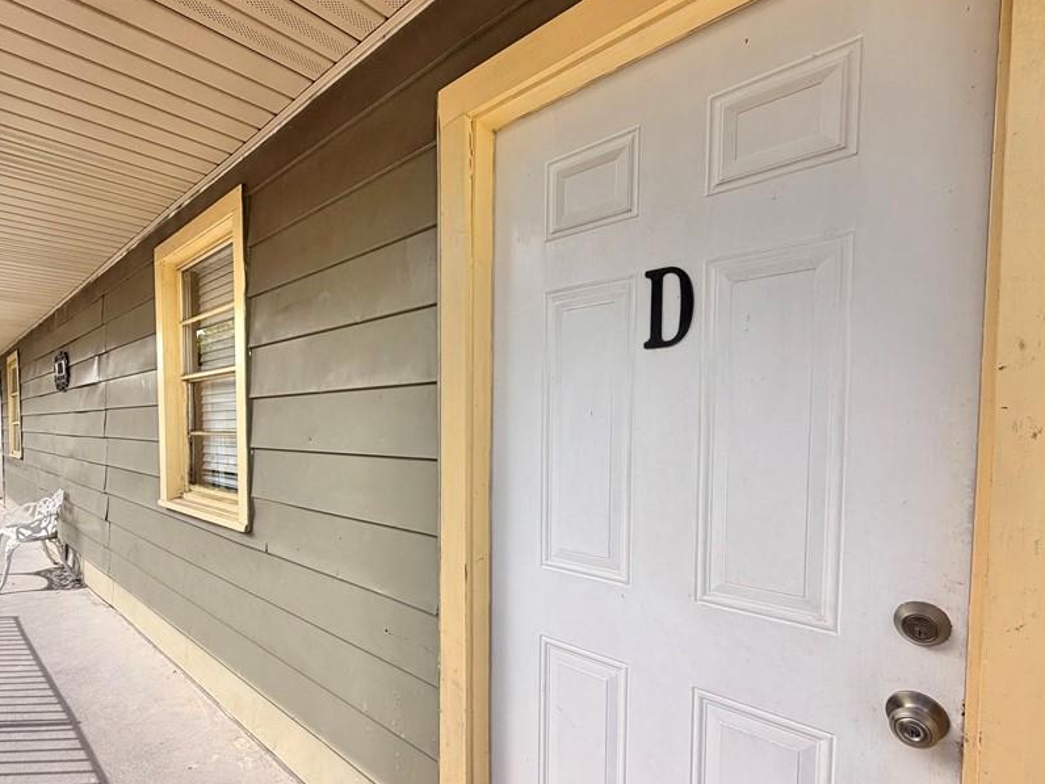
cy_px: 446
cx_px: 457
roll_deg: +1.1
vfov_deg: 71.2
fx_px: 543
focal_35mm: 18
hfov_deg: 87.3
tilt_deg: -2.3
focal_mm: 2.22
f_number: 2.2
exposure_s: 1/770
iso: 40
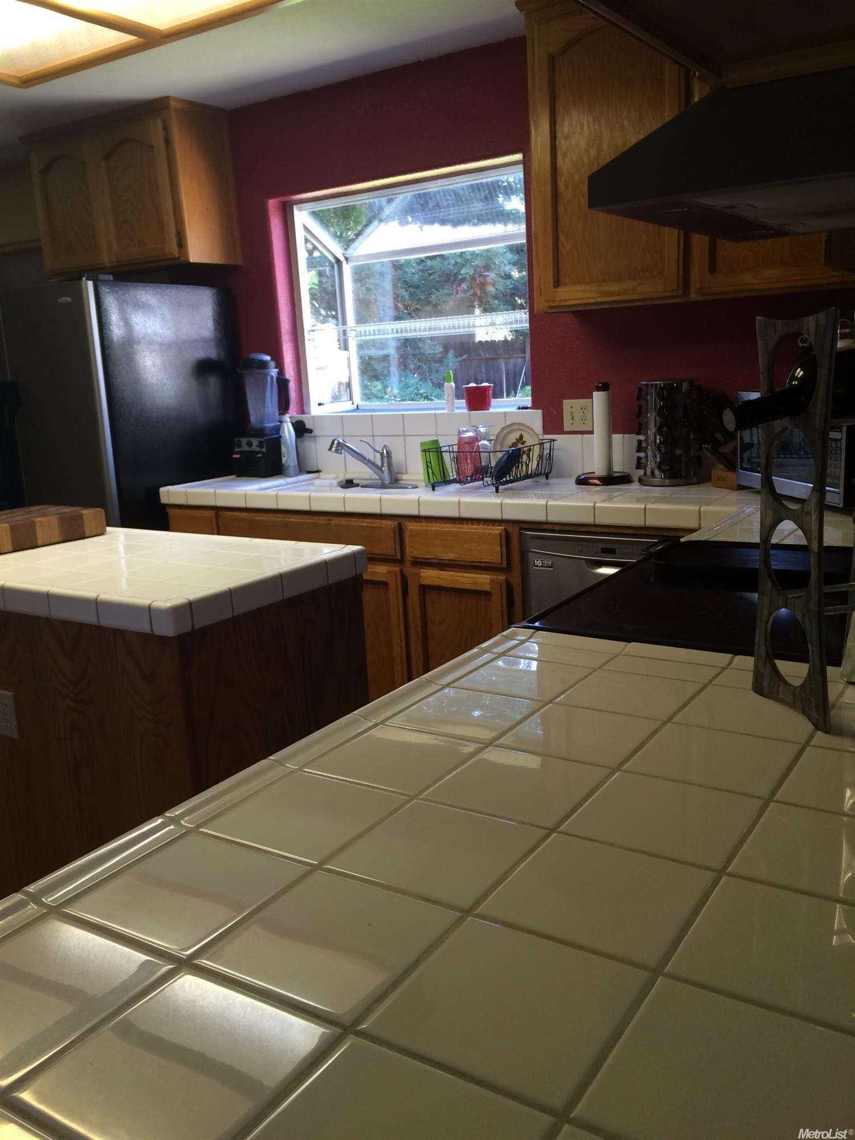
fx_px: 955
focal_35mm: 29
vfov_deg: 61.7
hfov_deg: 48.2
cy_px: 570
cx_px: 428
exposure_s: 1/30
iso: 50
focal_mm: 4.15
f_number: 2.2
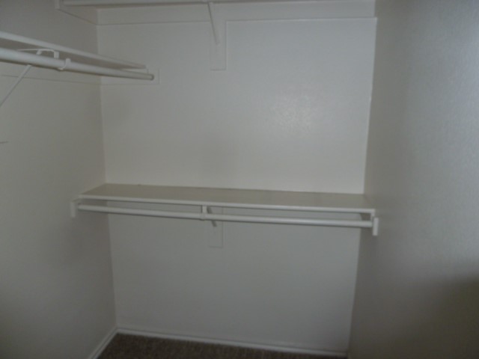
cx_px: 240
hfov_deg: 69.4
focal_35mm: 25
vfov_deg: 54.9
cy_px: 180
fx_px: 346
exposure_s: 1/30
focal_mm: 4.1
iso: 160
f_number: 3.3
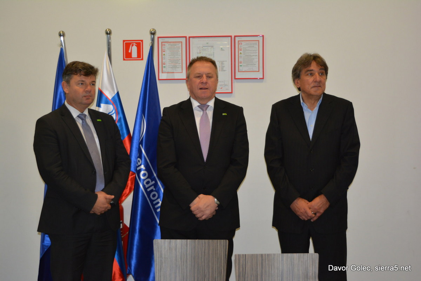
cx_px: 210
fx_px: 667
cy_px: 140
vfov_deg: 23.8
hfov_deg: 35.0
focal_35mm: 57
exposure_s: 1/60
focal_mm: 38
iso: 800
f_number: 4.8
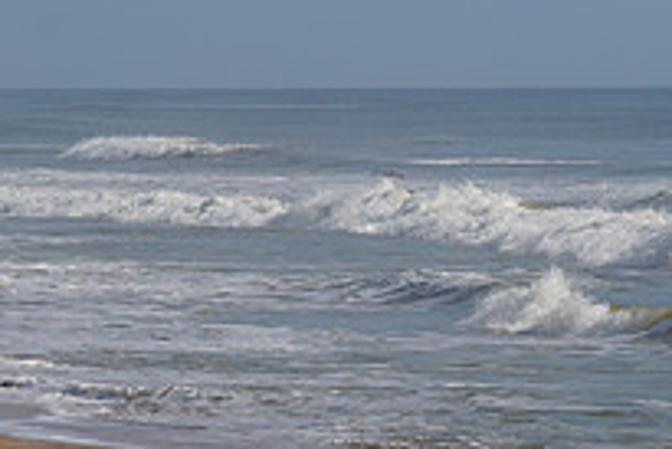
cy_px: 116
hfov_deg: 3.6
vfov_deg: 2.4
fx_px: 10554
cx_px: 288
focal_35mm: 565
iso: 200
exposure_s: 1/2000
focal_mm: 200
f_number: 5.6
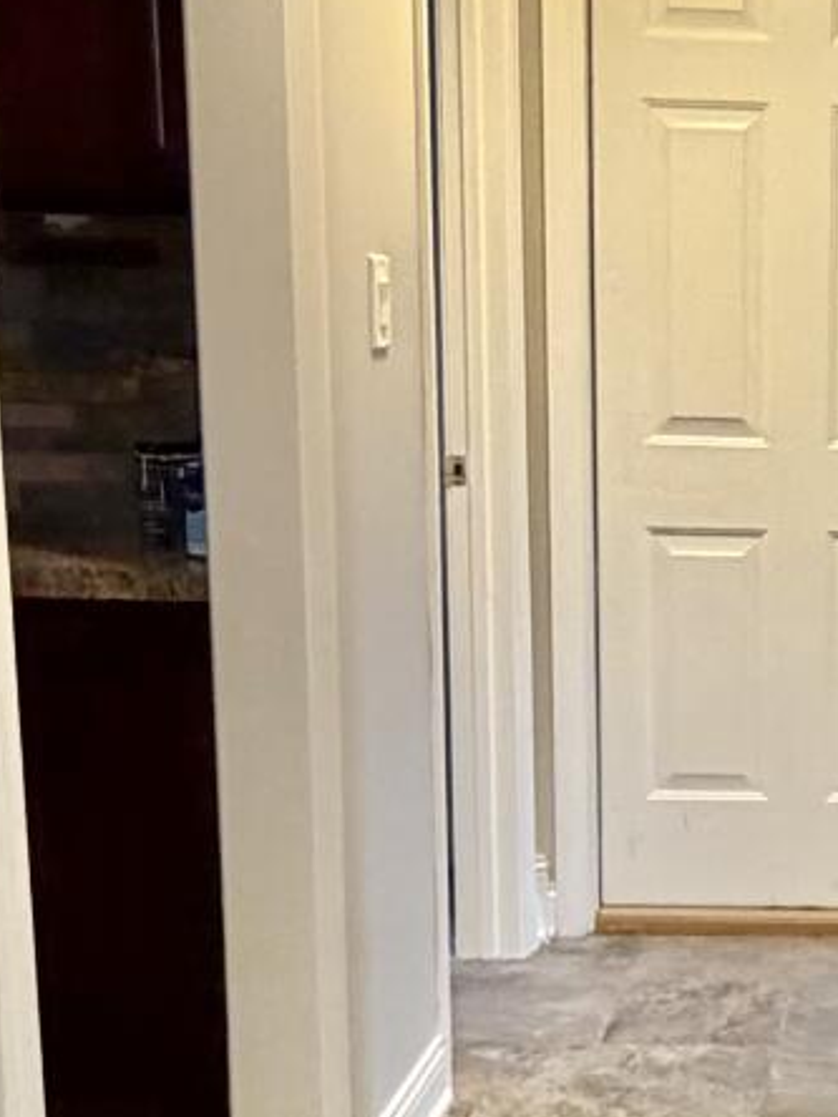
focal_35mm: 63
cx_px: 1044
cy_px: 672
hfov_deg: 21.4
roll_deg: -1.9
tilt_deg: -9.5
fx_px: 2034
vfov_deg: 30.6
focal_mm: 2.22
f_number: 2.2
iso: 500
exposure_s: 1/60
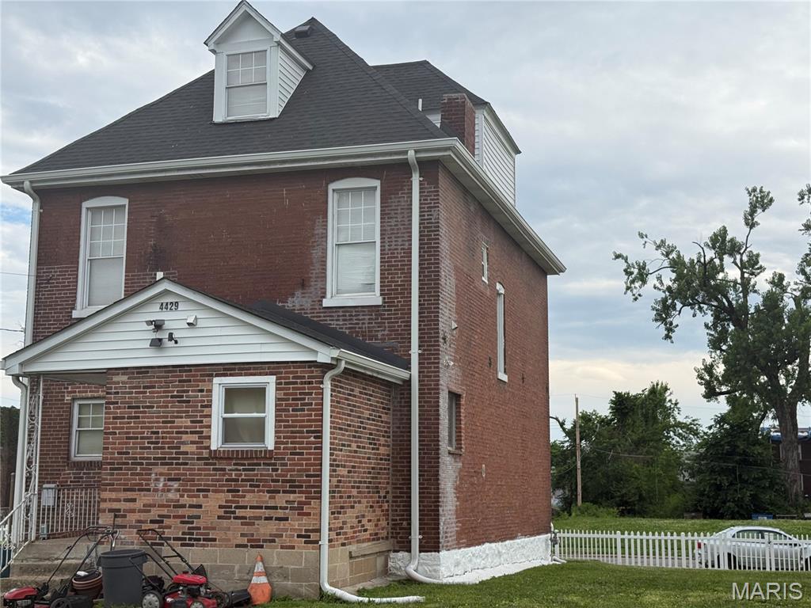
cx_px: 406
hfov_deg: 39.7
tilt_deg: +9.2
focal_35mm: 48
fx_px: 1125
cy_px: 304
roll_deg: -0.3
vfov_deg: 30.3
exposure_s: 1/2667
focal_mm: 6.76
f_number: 1.78
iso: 64
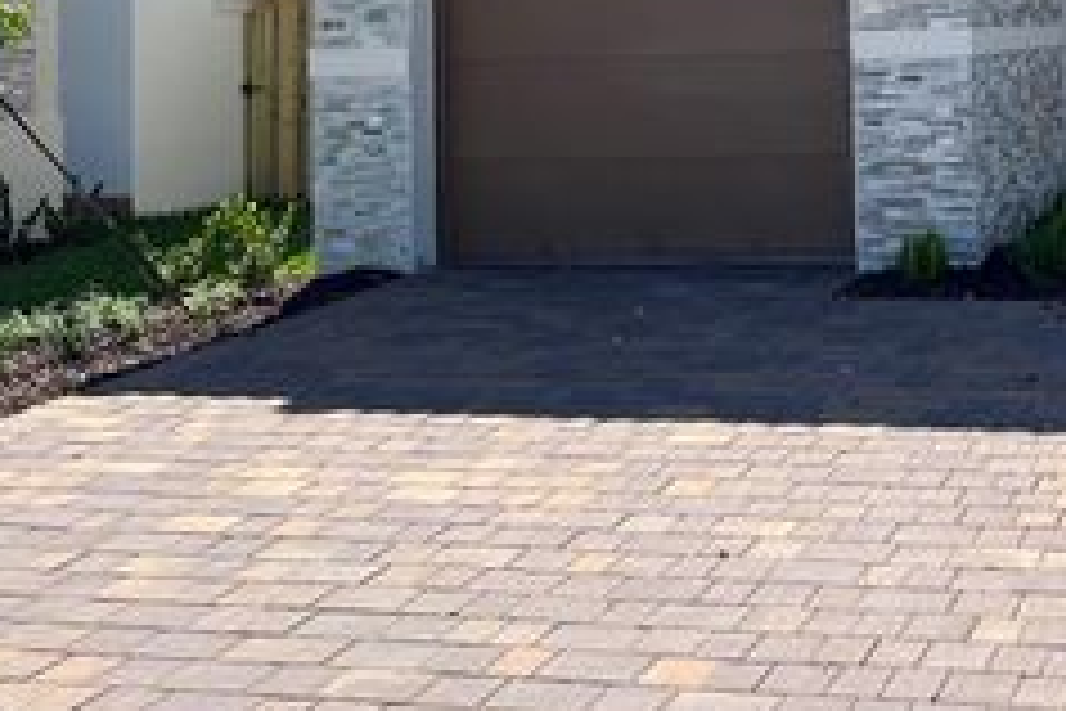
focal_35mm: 57
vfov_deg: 22.4
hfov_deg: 33.1
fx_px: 1688
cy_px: -79
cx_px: 976
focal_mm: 5.7
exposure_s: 1/3257
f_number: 1.5
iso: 50
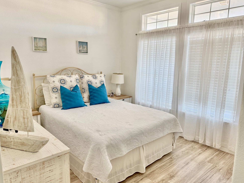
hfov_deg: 69.4
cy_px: 90
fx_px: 176
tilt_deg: -9.3
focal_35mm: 25
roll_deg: -0.7
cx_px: 120
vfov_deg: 54.9
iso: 160
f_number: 1.78
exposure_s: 1/60
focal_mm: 6.76
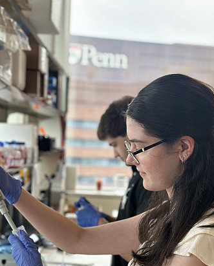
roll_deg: -2.6
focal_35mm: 68
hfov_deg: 22.5
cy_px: 178
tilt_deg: -3.1
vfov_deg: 27.7
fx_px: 538
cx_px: 93
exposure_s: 1/215
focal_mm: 6.86
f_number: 1.78
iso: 80
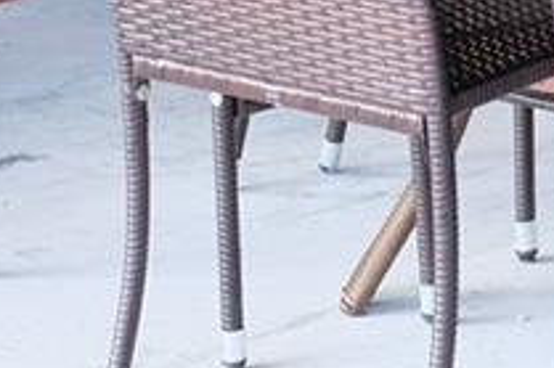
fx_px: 3890
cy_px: -625
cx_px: 891
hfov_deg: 7.9
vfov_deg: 5.2
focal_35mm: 253
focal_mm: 22.3
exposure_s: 1/100
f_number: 5
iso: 400
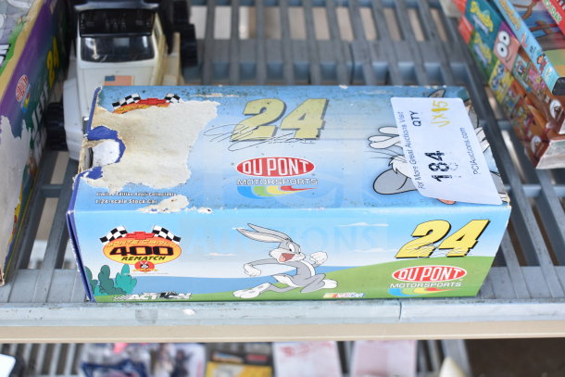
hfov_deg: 45.0
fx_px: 683
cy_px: 188
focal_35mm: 44
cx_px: 282
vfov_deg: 30.9
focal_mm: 29
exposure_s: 1/60
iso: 200
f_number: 4.2
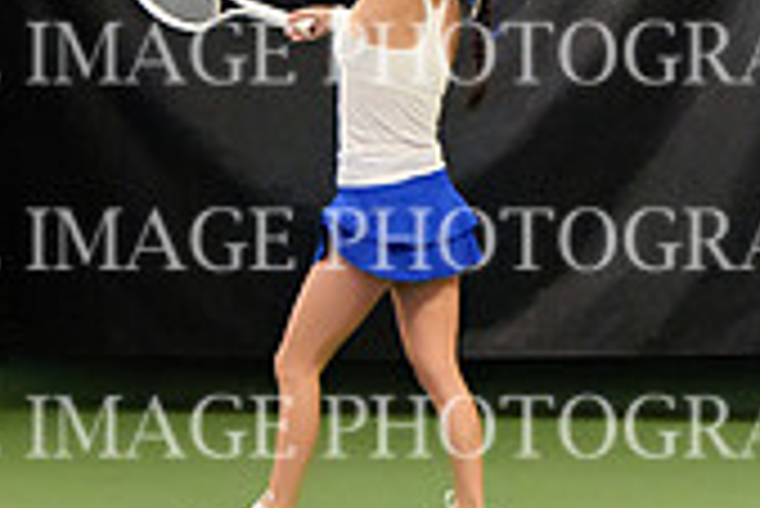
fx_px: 6846
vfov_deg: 4.3
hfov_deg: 6.4
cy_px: 144
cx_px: 299
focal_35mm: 324
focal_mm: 122
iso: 12800
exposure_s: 1/2000
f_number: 3.2
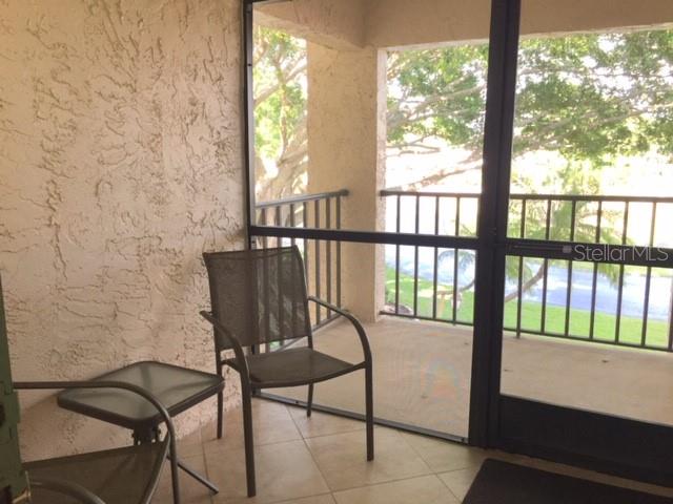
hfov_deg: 61.7
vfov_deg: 48.2
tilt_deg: -8.1
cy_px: 252
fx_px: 564
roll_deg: -1.4
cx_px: 336
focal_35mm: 29
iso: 32
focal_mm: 4.15
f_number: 2.2
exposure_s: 1/40
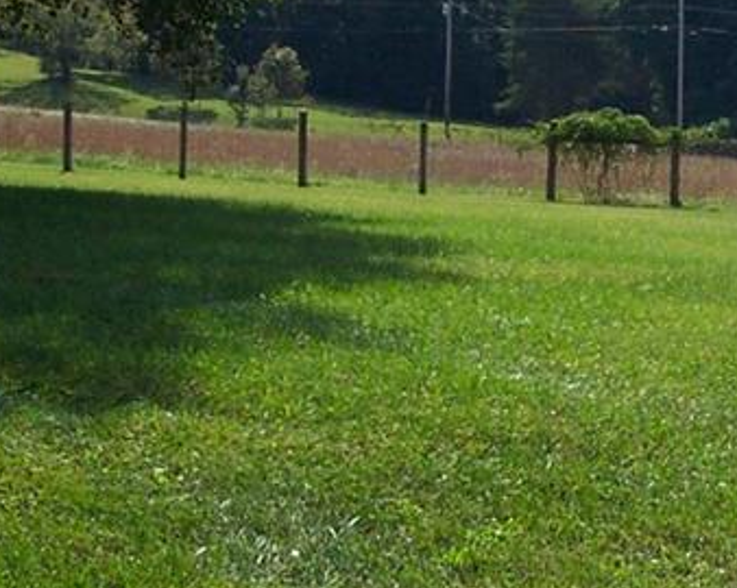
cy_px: 163
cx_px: 772
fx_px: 2354
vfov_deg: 14.2
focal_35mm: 108
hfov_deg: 17.3
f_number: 4.8
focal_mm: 8
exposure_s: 1/700
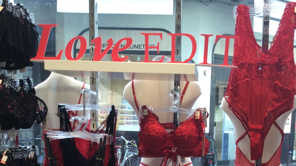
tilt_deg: -12.5
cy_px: 218
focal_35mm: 67
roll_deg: -1.2
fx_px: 526
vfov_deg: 16.9
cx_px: 182
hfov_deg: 31.3
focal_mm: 3.3
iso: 40
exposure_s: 1/100
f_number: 2.4
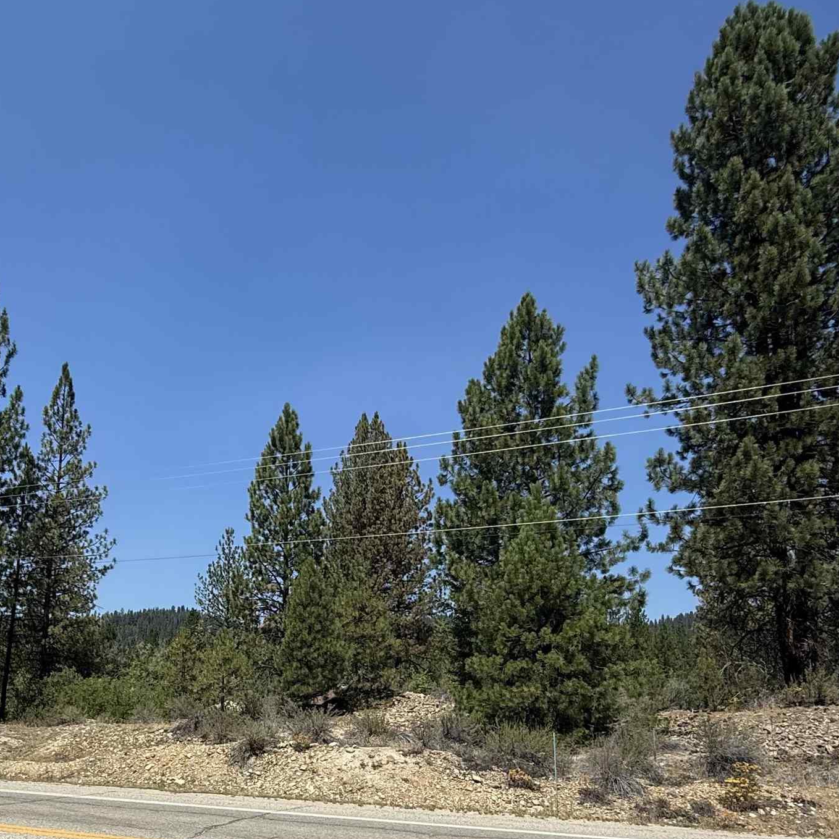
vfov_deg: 55.1
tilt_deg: +8.2
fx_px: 768
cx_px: 224
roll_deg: -1.1
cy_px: 609
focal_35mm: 28
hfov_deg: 55.0
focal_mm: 2.22
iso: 50
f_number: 2.2
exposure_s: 1/2165
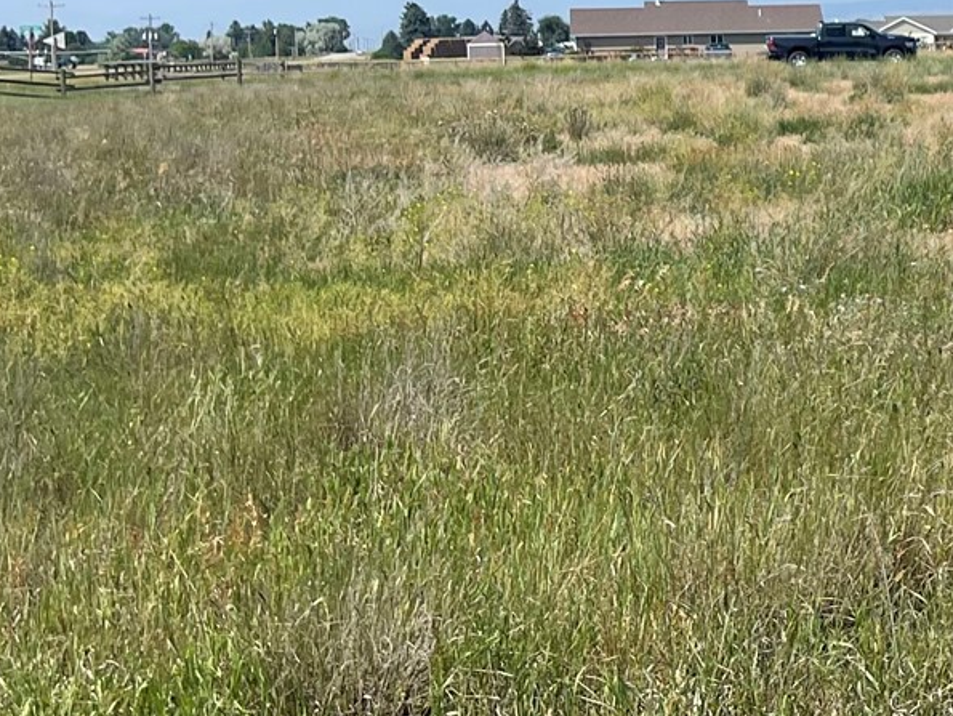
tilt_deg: -1.8
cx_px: 1450
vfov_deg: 16.9
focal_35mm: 86
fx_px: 2369
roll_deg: +0.7
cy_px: 62
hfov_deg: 19.6
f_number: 1.6
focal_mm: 5.1
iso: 32
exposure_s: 1/3165
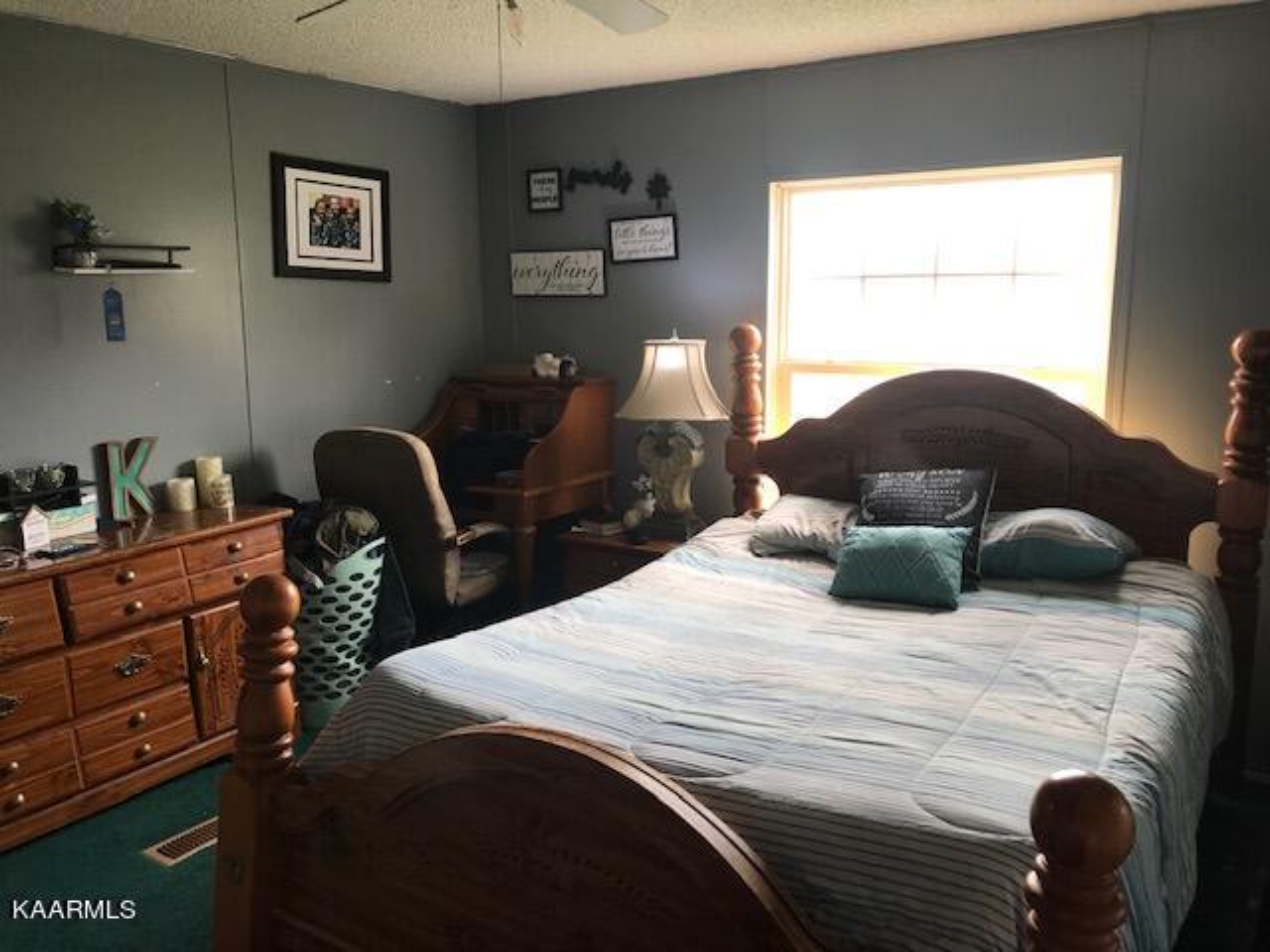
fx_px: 1027
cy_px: 476
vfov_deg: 49.7
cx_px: 635
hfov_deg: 63.4
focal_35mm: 28
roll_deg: +0.2
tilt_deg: -9.8
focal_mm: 3.99
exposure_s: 1/40
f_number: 1.8
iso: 25
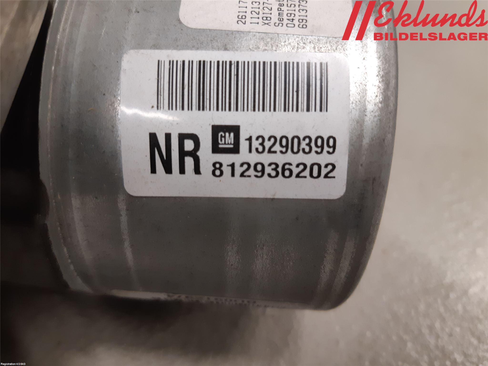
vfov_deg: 53.1
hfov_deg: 67.3
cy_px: 183
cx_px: 244
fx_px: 367
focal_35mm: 26
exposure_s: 1/50
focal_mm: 3.93
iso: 160
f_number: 1.7
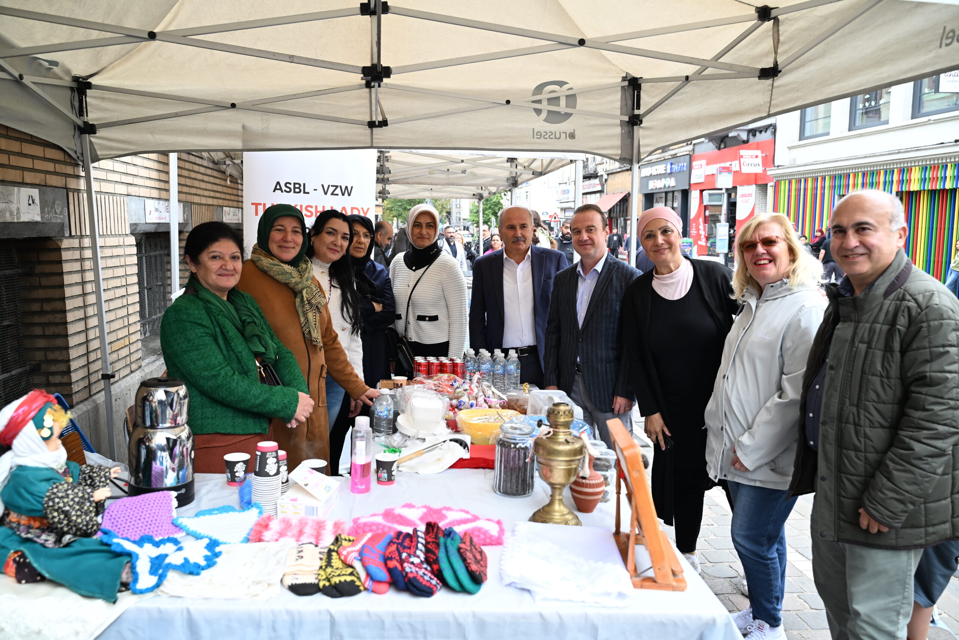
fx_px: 746
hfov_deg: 65.5
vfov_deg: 46.4
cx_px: 480
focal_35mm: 28
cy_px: 320
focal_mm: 28
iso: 400
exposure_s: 1/250
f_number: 4.5
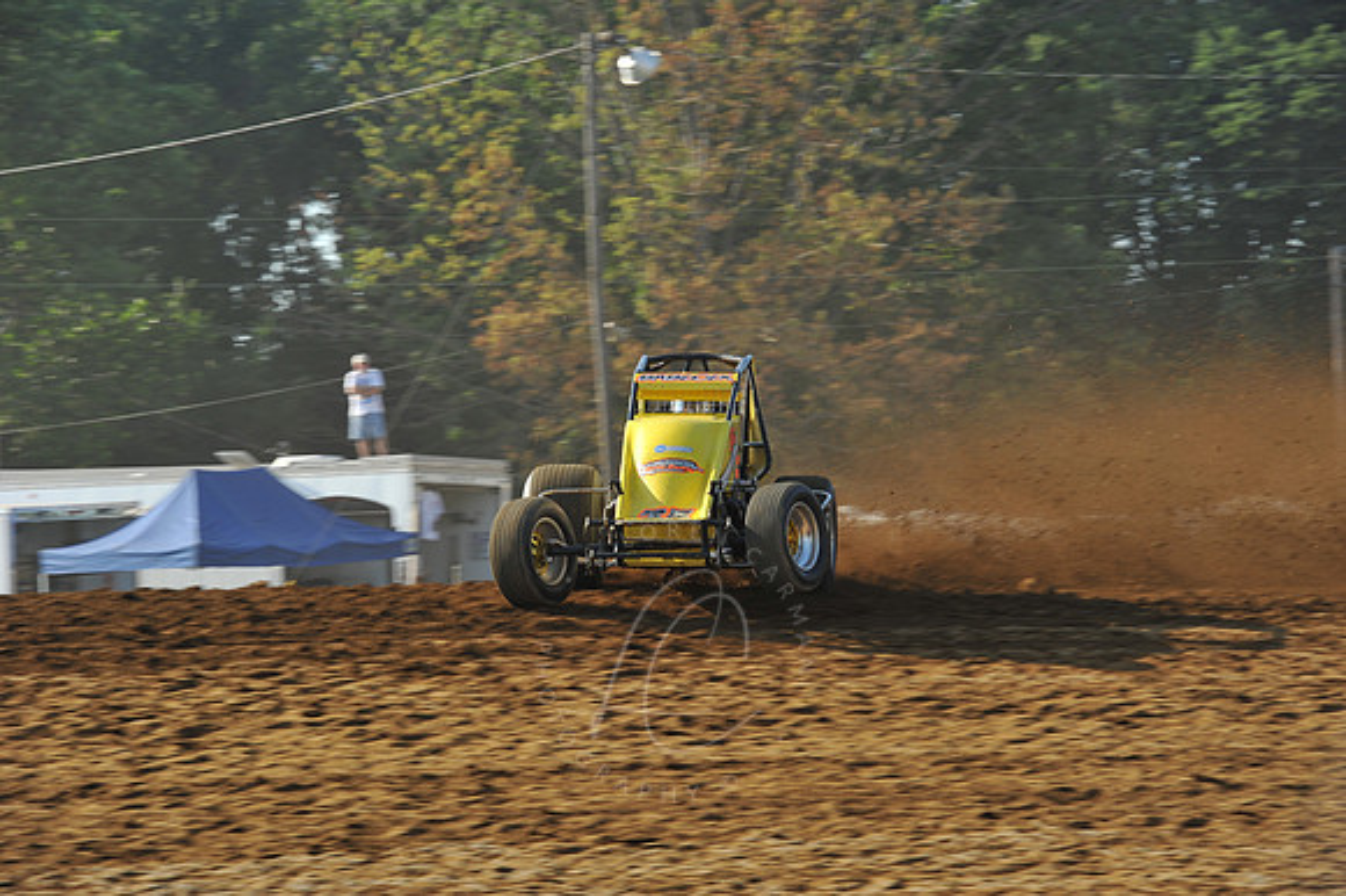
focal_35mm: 160
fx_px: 5979
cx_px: 673
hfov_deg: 12.8
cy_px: 448
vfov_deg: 8.6
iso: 320
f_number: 10
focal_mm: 160
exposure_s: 1/320
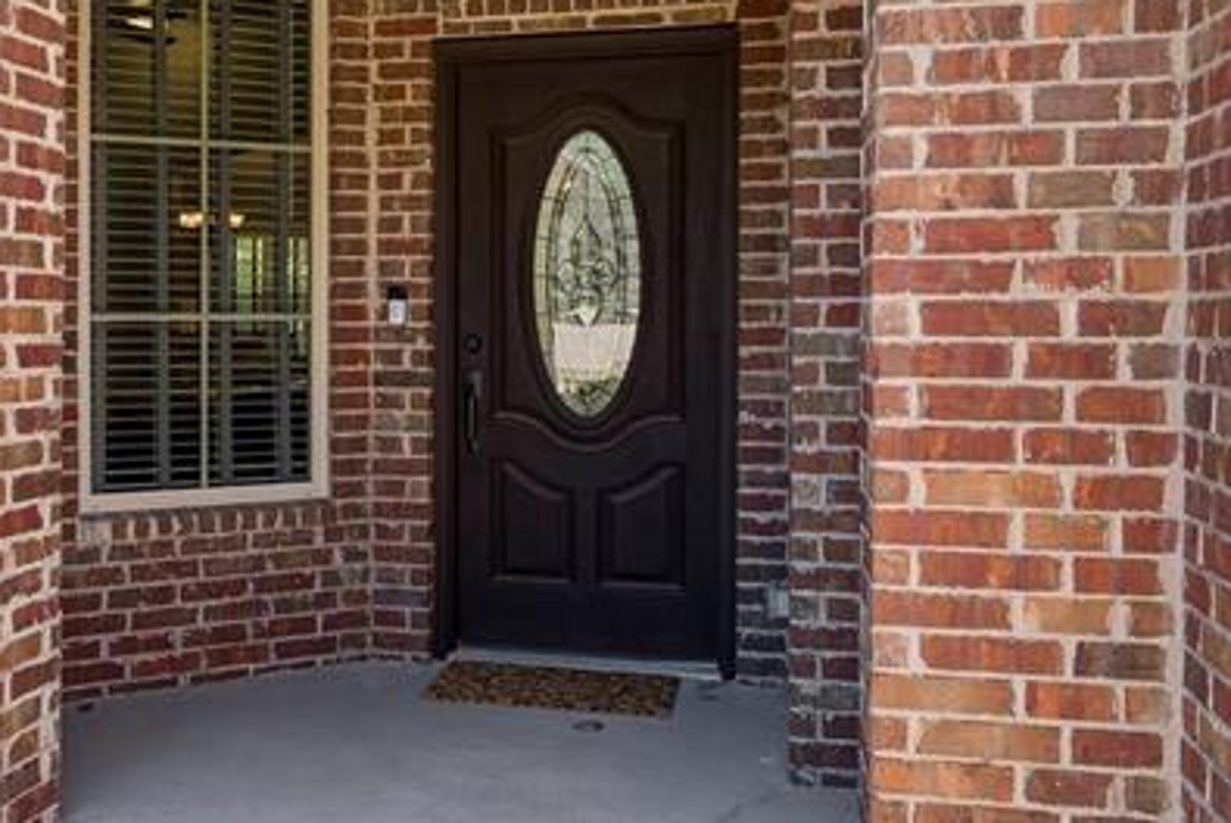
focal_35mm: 44
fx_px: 1506
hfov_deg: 43.3
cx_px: 335
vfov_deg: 30.5
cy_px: 349
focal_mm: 17
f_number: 8
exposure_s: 1/50
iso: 200
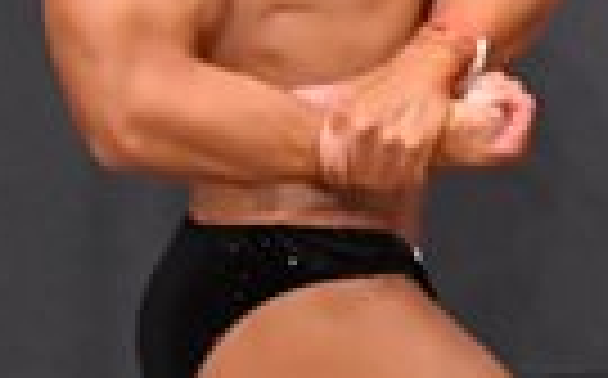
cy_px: 284
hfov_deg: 1.6
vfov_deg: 1.0
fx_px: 21812
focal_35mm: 1318
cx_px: 1646
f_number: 5.6
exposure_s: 1/400
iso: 6400
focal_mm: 150
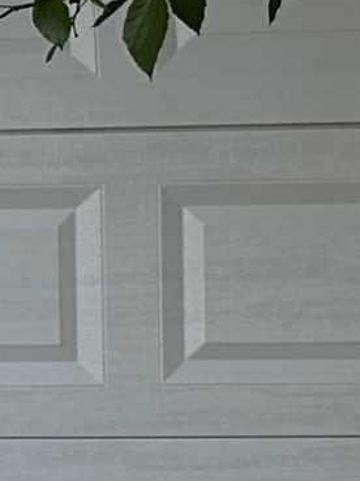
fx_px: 2778
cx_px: -1012
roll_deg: +0.1
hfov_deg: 6.3
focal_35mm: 200
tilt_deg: -0.1
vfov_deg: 9.9
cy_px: 132
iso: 80
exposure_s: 1/785
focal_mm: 6.86
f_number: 1.78
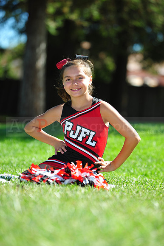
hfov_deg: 7.4
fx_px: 1266
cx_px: 82
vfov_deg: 11.1
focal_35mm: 185
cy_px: 123
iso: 400
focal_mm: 185
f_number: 4.5
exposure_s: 1/1250
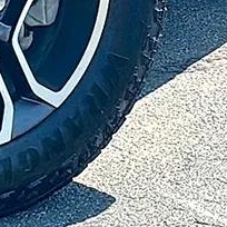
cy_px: -9
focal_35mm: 303
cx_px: 126
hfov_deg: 5.8
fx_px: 2248
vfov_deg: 5.8
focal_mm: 6.86
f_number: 1.78
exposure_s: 1/2674
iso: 80
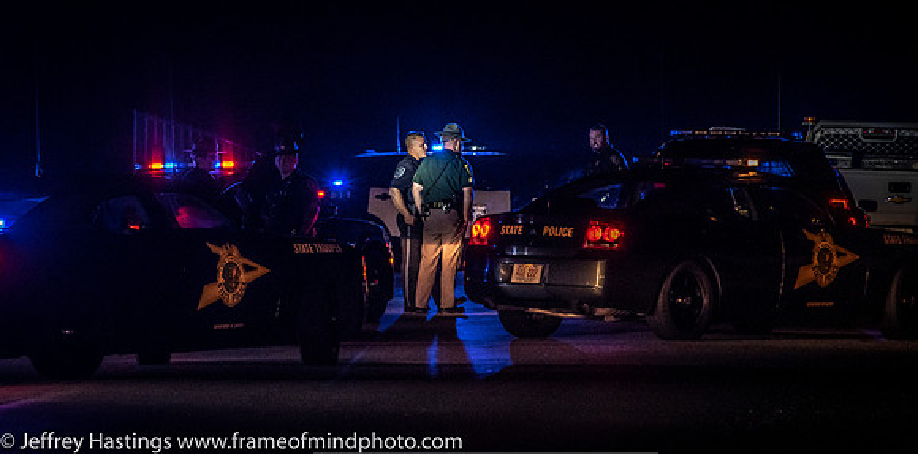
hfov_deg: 6.7
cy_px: 193
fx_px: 7857
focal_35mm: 332
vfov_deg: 3.3
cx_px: 428
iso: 2000
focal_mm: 190
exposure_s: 1/125
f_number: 5.6
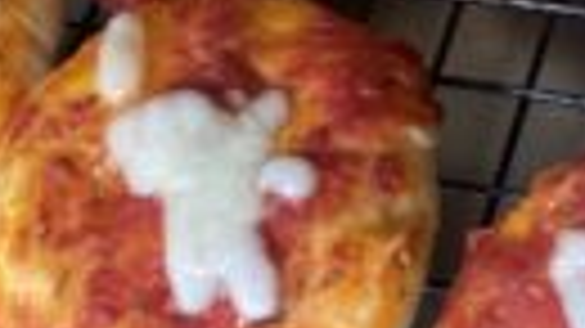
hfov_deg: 14.7
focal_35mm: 145
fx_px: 2248
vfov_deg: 8.1
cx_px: 466
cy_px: -261
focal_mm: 4.25
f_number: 1.8
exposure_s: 1/121
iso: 100
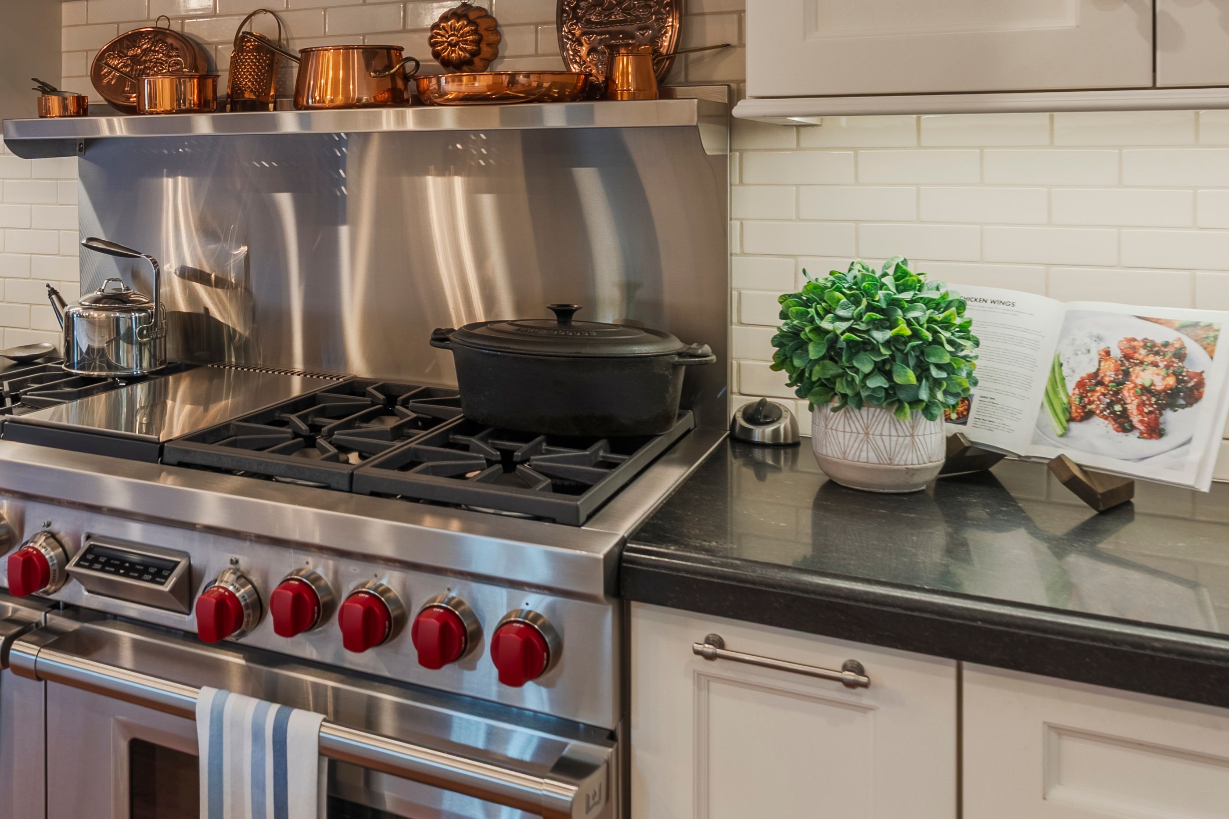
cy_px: 148
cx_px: 241
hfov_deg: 51.0
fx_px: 1195
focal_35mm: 35
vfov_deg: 36.4
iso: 100
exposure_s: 1/30
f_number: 7.1
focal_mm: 14
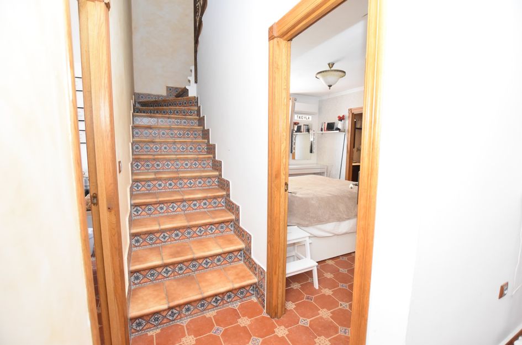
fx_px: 217
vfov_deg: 77.0
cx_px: 261
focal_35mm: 15
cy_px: 172
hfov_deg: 100.5
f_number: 3.5
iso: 2500
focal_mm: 10
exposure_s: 1/125
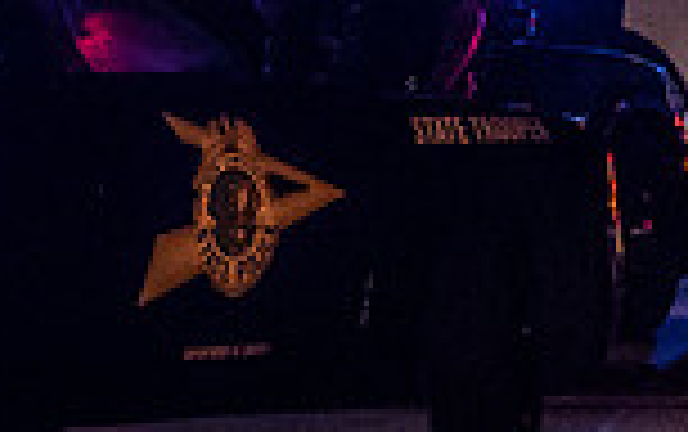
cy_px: -27
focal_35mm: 1190
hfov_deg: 1.8
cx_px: 794
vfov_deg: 1.1
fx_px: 22337
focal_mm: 190
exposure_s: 1/125
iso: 2000
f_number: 5.6
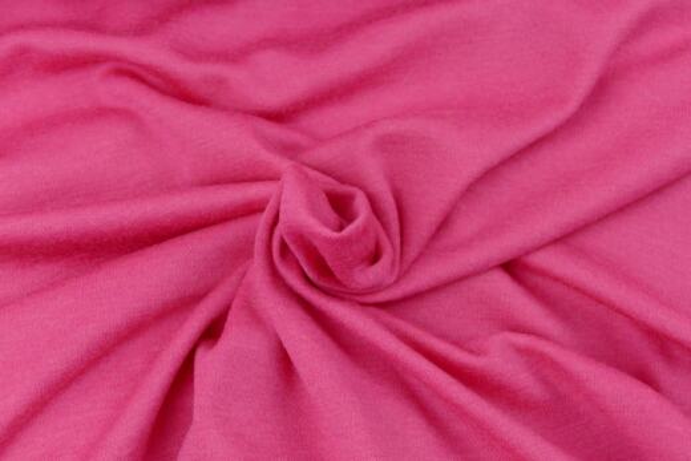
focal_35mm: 71
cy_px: 230
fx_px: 1363
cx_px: 346
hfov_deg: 28.4
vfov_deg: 19.2
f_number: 3.7
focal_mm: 25.96
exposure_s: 1/80
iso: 320
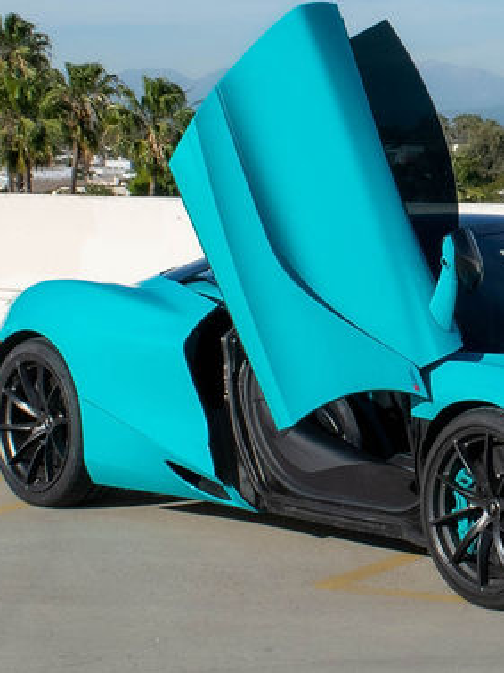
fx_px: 2138
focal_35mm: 110
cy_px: 106
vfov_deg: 17.7
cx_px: 543
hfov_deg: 13.2
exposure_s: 1/640
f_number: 13
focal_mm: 18
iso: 200
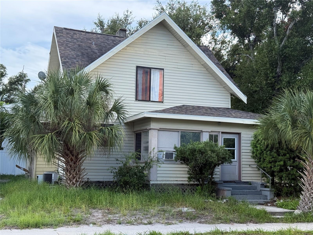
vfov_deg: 30.3
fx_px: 434
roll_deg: -0.9
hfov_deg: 39.7
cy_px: 118
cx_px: 156
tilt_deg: +6.7
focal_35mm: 48
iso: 100
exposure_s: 1/1285
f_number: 1.78
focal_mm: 6.76
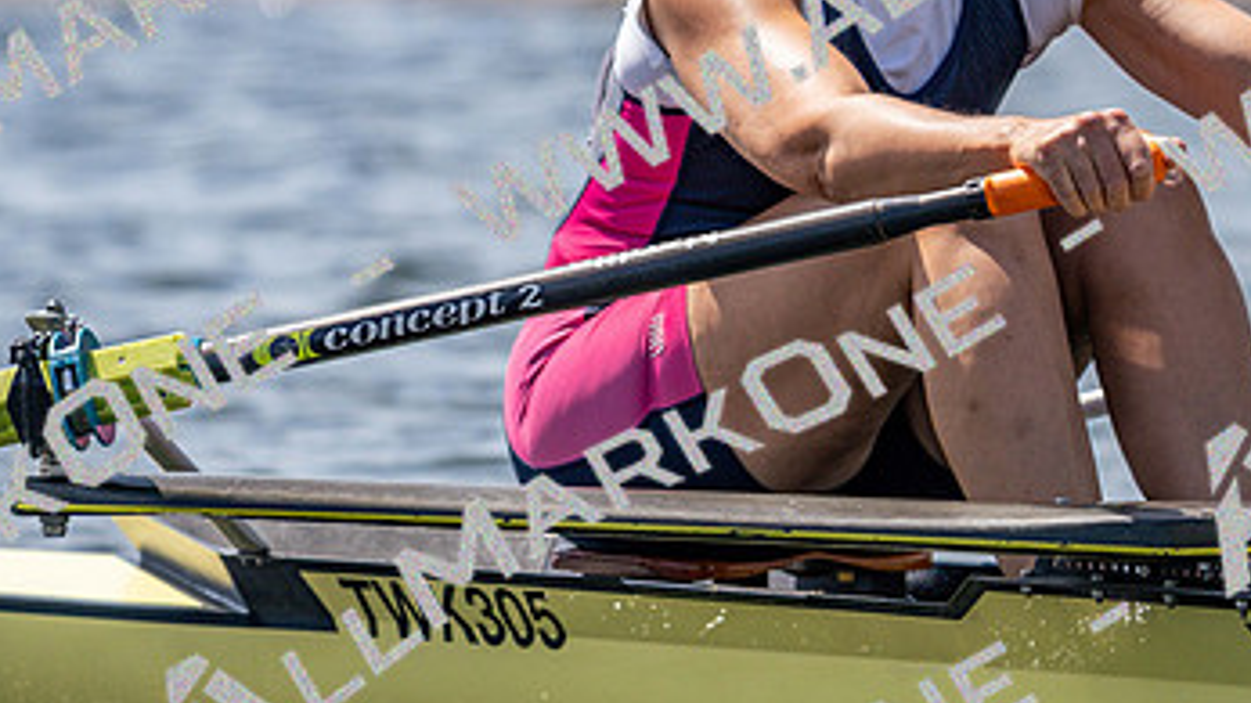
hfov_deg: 4.3
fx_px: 16482
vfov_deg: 2.4
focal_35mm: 497
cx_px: 898
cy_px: 254
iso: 320
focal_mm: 284
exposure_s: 1/2000
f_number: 5.6
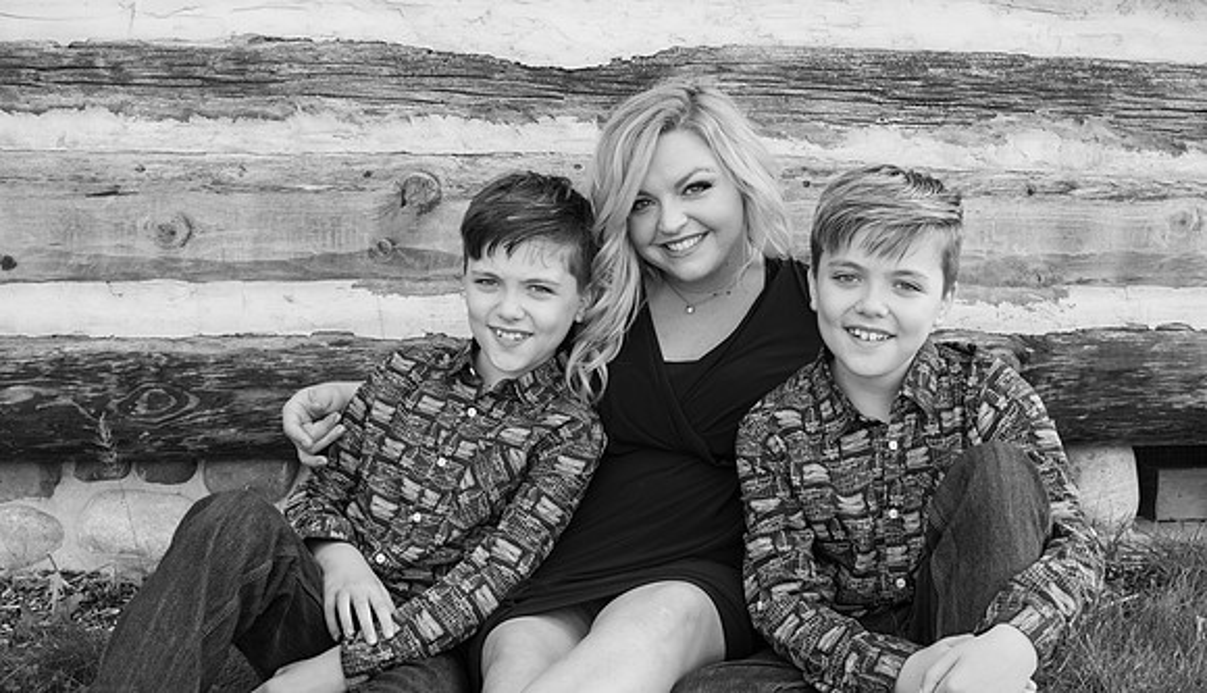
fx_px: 1709
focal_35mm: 53
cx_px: 604
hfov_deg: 38.9
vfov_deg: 22.9
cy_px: 402
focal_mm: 34
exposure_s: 1/160
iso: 400
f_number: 6.3
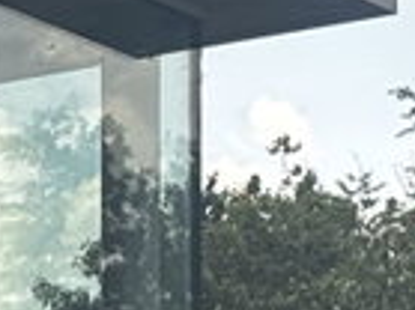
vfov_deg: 3.8
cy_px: 912
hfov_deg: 5.0
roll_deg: -0.6
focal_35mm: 383
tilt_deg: +4.2
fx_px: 4588
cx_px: -642
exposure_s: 1/244
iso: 32
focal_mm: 5.96
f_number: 1.6
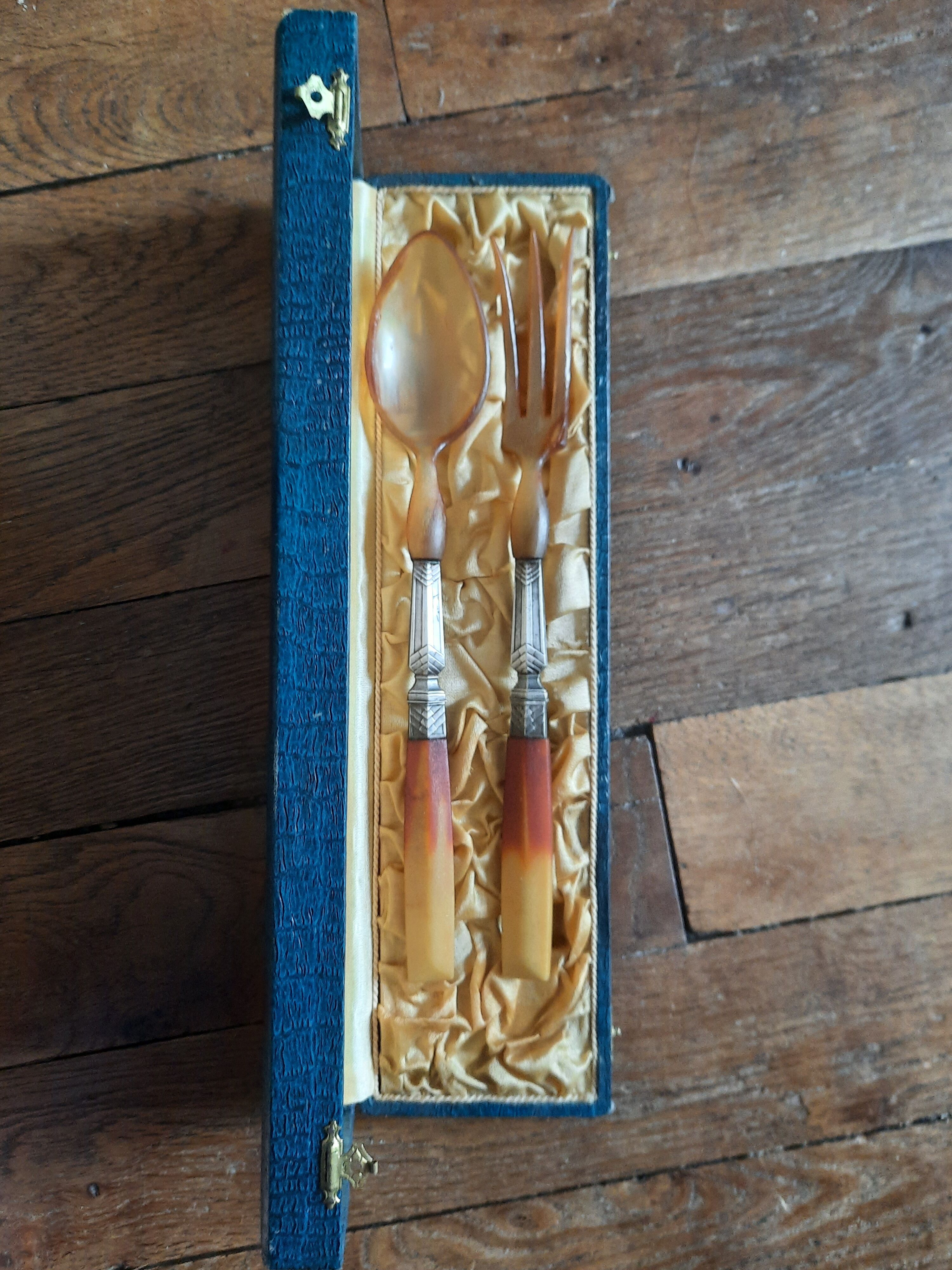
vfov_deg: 69.4
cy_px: 635
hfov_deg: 54.9
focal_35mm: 25
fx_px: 917
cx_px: 476
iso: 400
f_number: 2
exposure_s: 1/50
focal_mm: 4.6
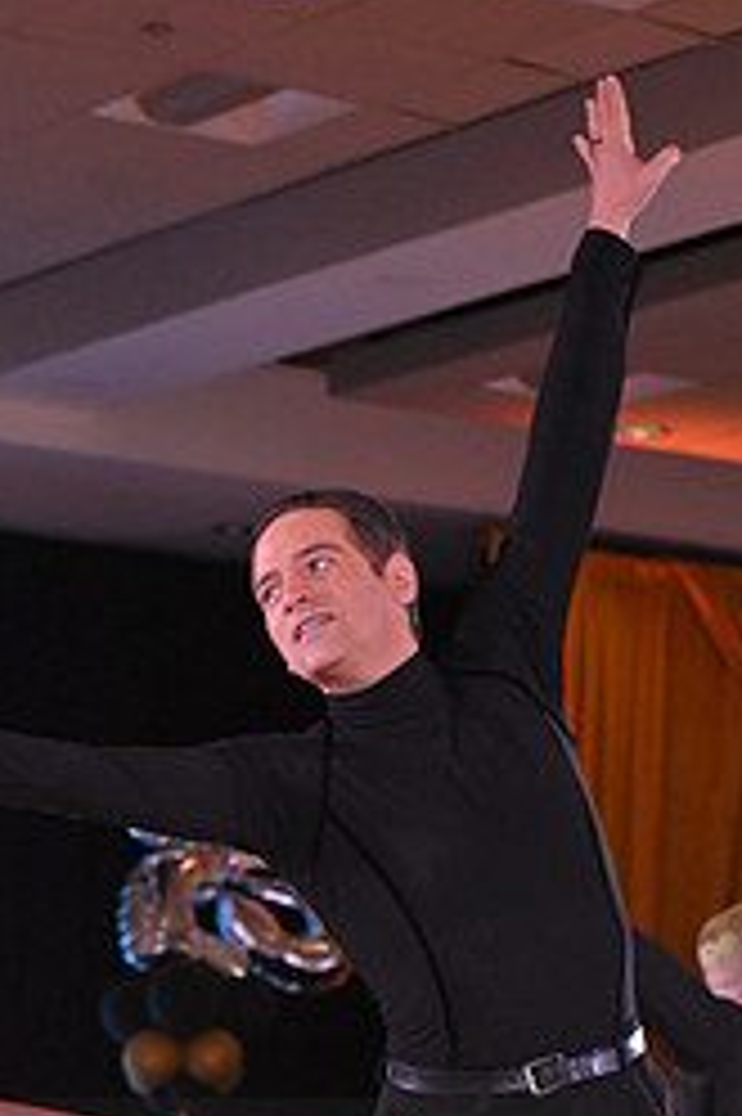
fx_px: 5077
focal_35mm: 164
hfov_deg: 8.3
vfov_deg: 12.3
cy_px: 1251
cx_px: -34
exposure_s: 1/400
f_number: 5
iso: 3200
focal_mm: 70
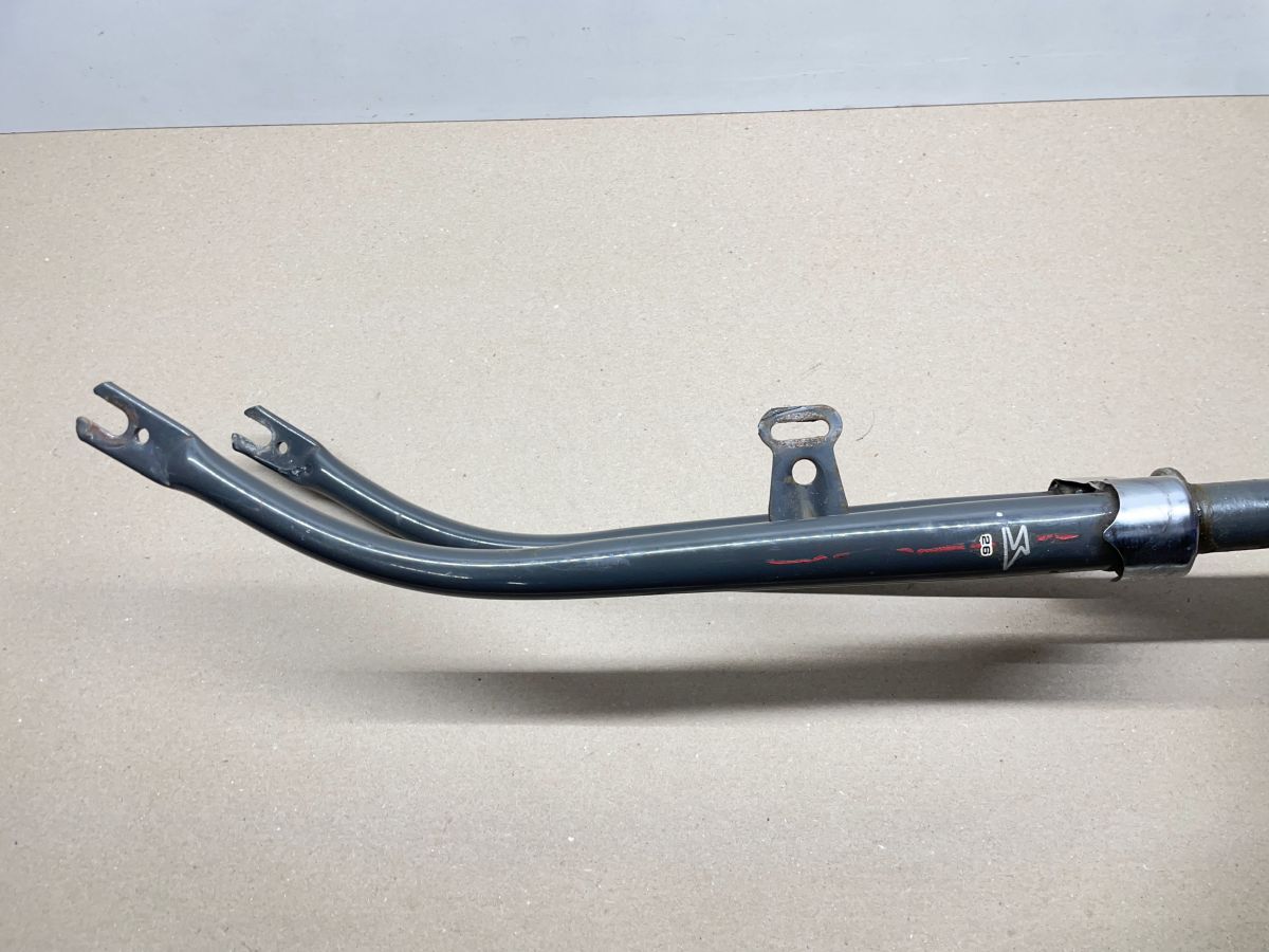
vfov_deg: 53.1
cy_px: 476
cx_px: 634
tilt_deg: -64.1
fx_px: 953
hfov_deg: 67.3
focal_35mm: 26
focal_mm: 4.2
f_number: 1.6
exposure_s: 1/100
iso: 80
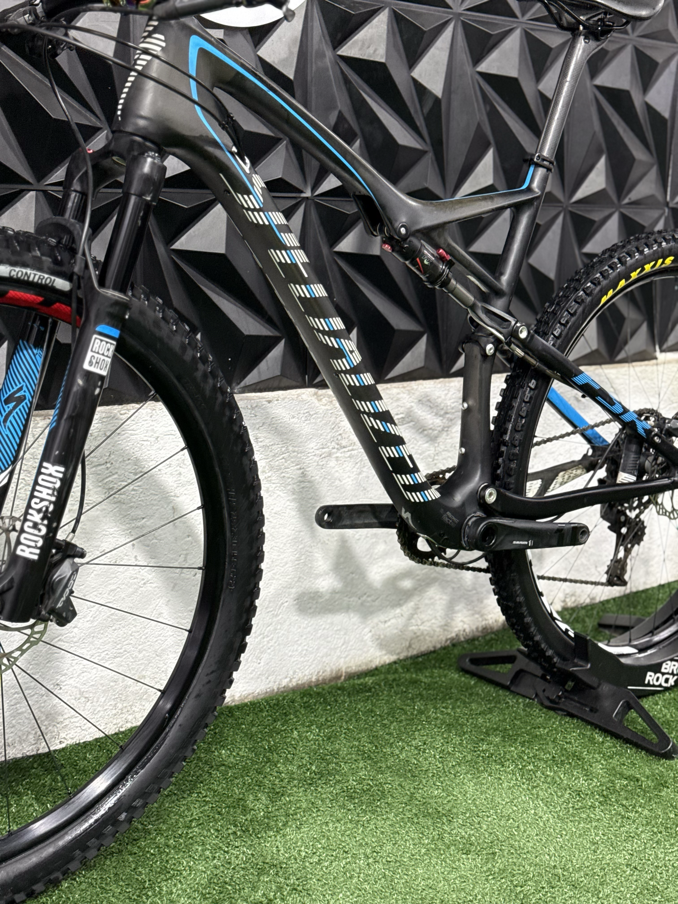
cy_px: 452
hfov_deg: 30.3
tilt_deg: -11.7
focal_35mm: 48
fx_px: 1254
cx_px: 339
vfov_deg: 39.7
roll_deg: -3.8
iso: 250
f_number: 1.78
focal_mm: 6.76
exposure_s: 1/60
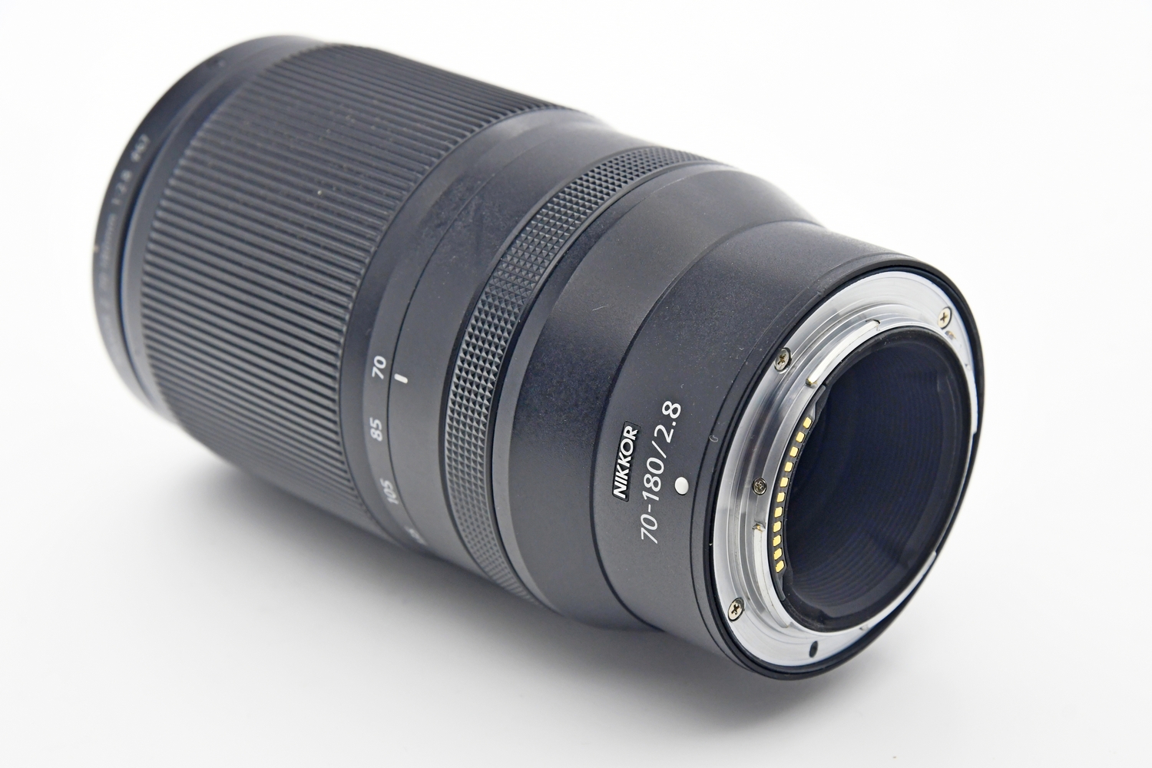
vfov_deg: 15.2
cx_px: 576
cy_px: 384
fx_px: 2880
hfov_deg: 22.6
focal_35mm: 90
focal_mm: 60
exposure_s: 1/125
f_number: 8
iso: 1250
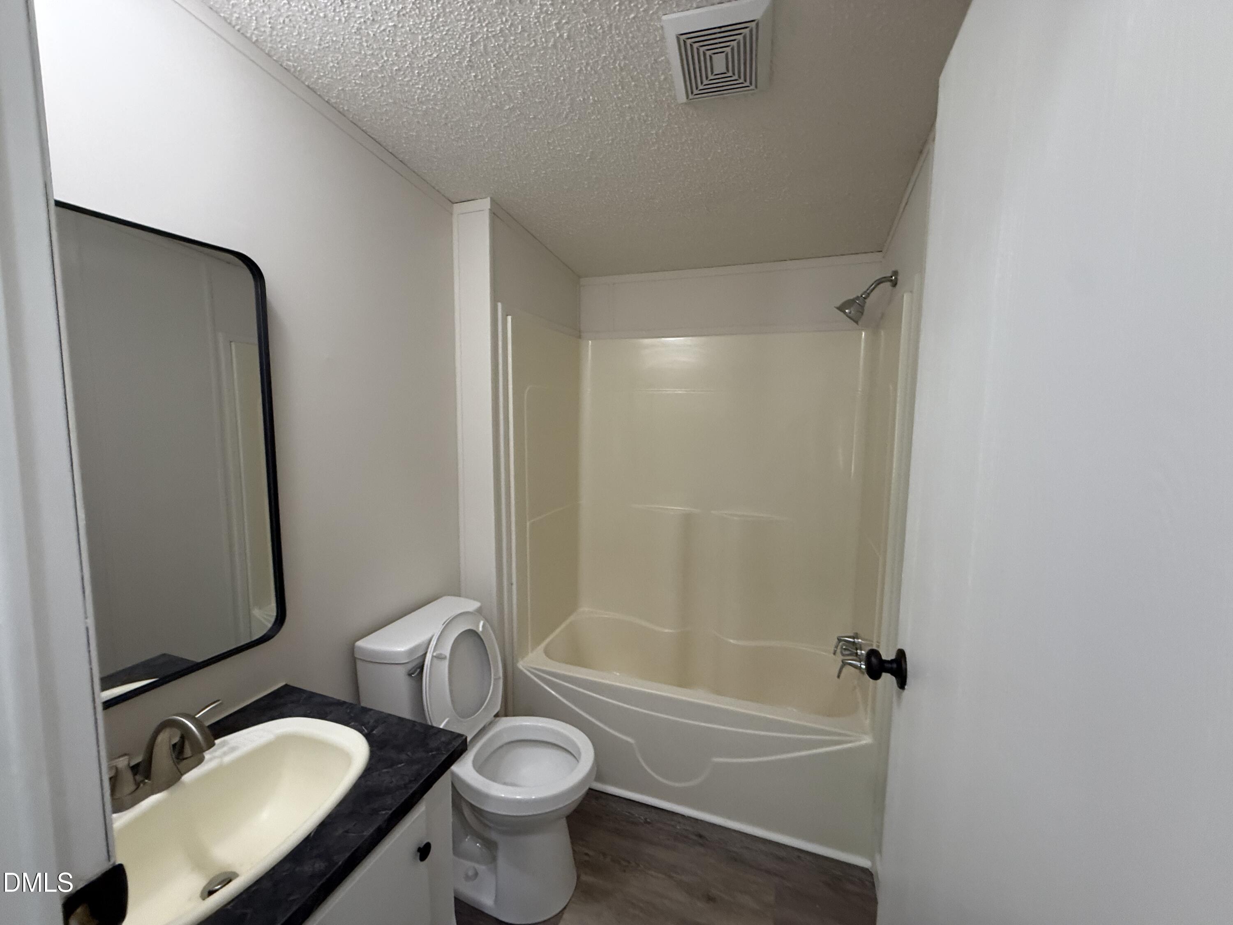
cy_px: 462
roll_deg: +0.1
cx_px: 616
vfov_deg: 85.7
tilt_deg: -3.4
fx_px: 499
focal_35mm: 14
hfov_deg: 102.1
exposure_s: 1/60
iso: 250
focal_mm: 2.22
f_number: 2.2
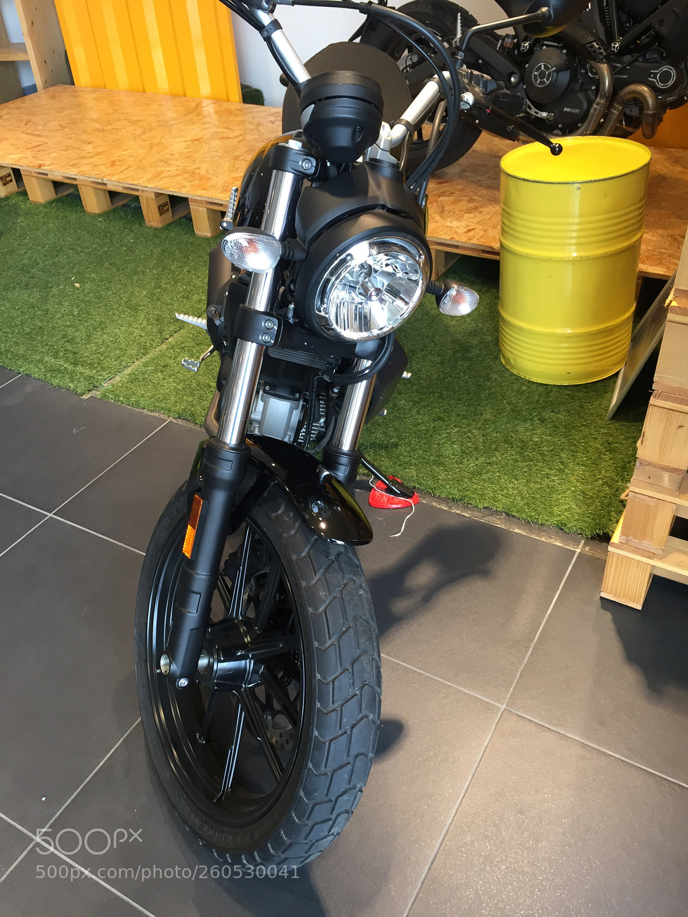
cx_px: 344
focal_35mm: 29
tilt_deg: -39.3
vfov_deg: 61.7
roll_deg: +3.4
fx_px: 769
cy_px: 458
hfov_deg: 48.2
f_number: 2.2
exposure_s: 1/33
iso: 40
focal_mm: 4.15
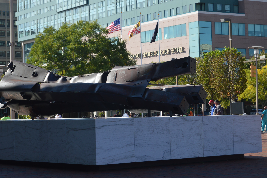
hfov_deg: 20.5
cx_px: 125
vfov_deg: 13.7
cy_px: 76
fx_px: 739
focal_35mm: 100
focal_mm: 55
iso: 100
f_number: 5.6
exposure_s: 1/320
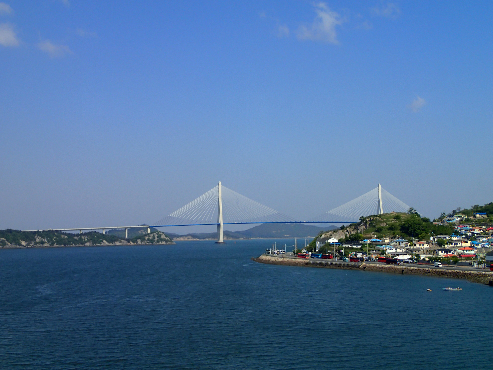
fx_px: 698
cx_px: 246
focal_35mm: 49
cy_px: 185
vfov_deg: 29.7
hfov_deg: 38.9
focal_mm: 8.99
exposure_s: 1/125
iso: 100
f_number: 13
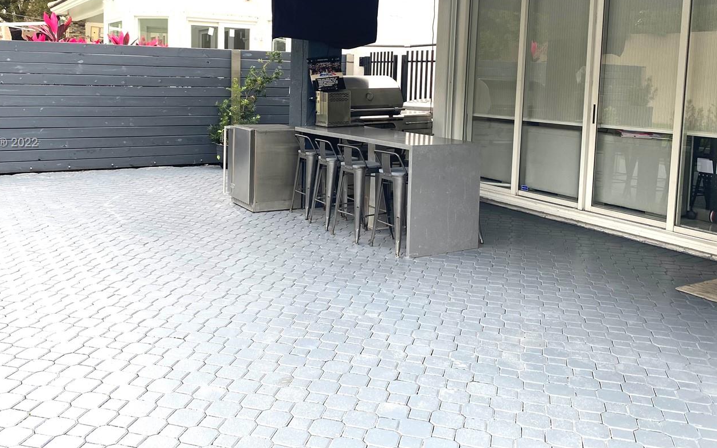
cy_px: 143
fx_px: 684
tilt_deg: -5.9
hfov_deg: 55.2
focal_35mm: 35
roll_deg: -1.5
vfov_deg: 35.8
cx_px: 311
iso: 32
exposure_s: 1/214
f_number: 1.8
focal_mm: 4.25
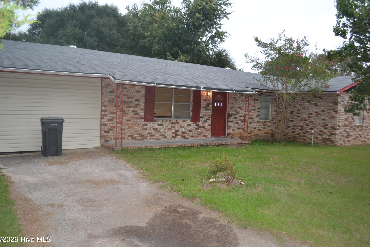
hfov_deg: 65.5
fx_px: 288
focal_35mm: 28
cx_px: 188
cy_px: 123
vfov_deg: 46.4
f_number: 4
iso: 400
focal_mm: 18
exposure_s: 1/100
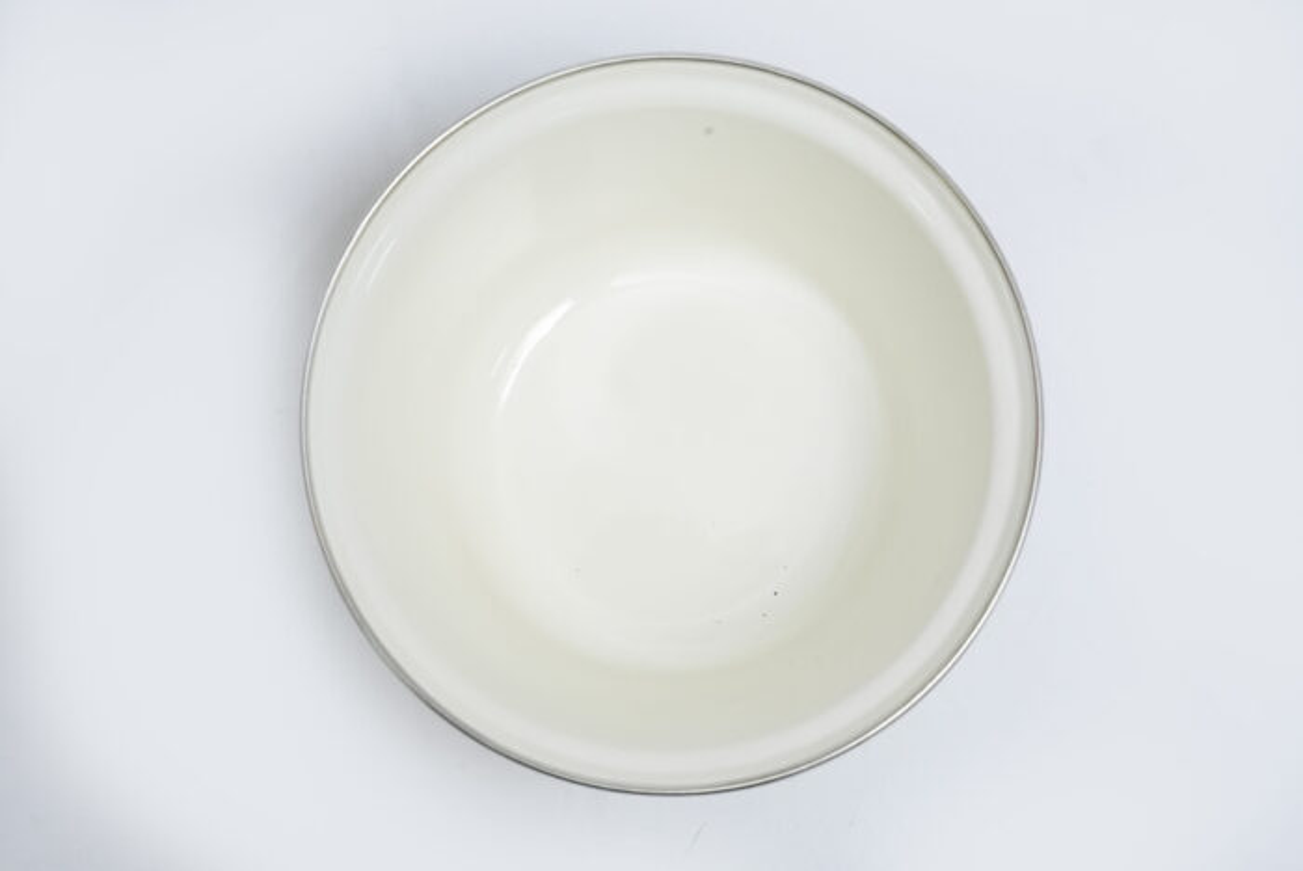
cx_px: 652
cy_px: 436
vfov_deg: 19.5
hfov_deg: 28.8
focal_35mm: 70
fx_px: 2536
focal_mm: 70
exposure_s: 1/160
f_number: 16
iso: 6400
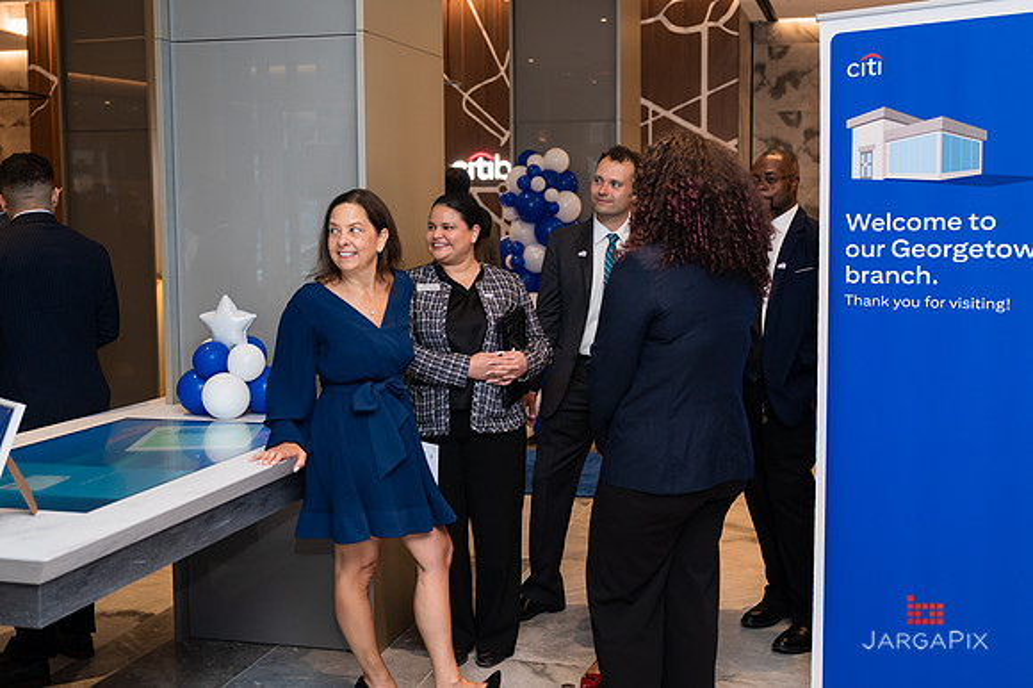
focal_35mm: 42
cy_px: 326
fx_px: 1212
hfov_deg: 46.2
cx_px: 544
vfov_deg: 31.7
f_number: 3.2
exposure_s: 1/160
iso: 400
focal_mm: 40
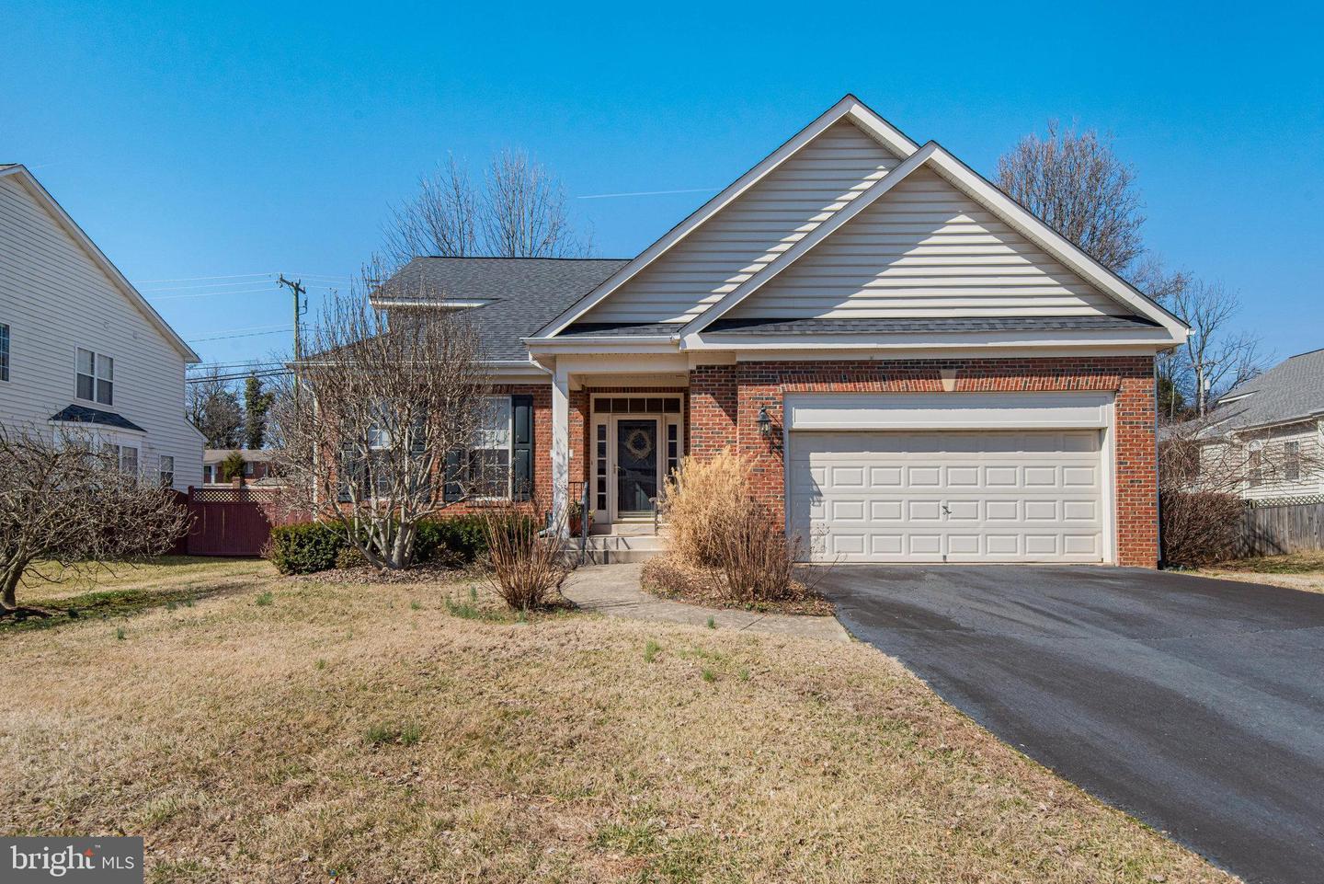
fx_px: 809
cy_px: 442
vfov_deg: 57.3
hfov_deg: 78.6
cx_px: 662
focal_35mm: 22
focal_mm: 22
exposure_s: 1/1250
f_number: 8
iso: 400
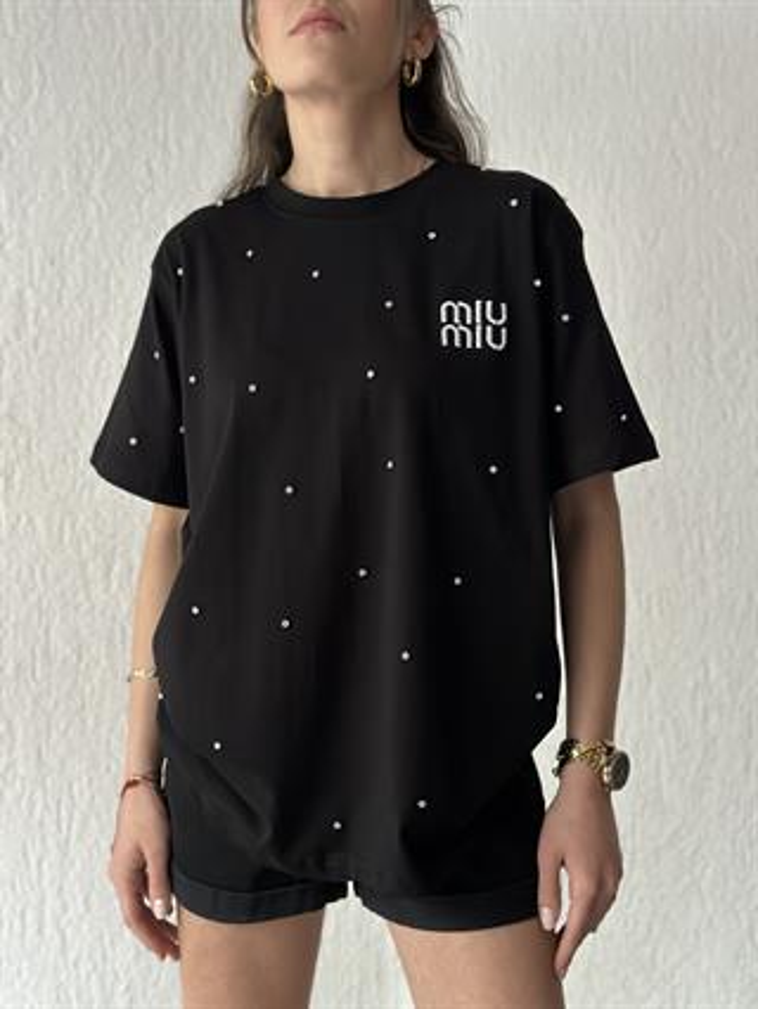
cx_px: 379
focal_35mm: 48
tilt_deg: +0.6
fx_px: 1400
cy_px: 504
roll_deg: +0.7
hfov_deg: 30.3
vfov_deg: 39.6
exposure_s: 1/40
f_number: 1.78
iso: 800
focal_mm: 6.86
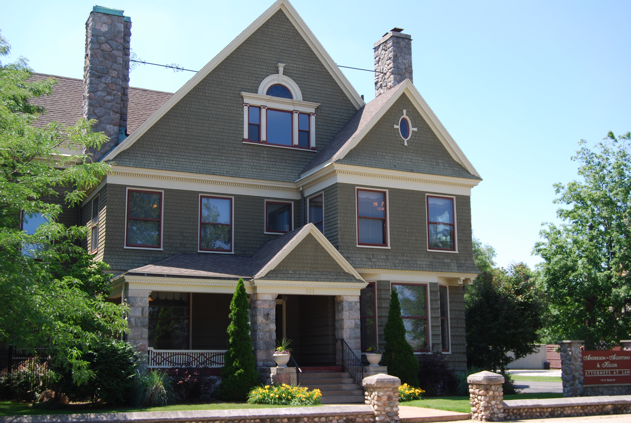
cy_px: 212
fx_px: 790
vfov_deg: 29.9
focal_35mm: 45
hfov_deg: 43.6
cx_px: 316
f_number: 6.3
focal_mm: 30
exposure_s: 1/160
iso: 100
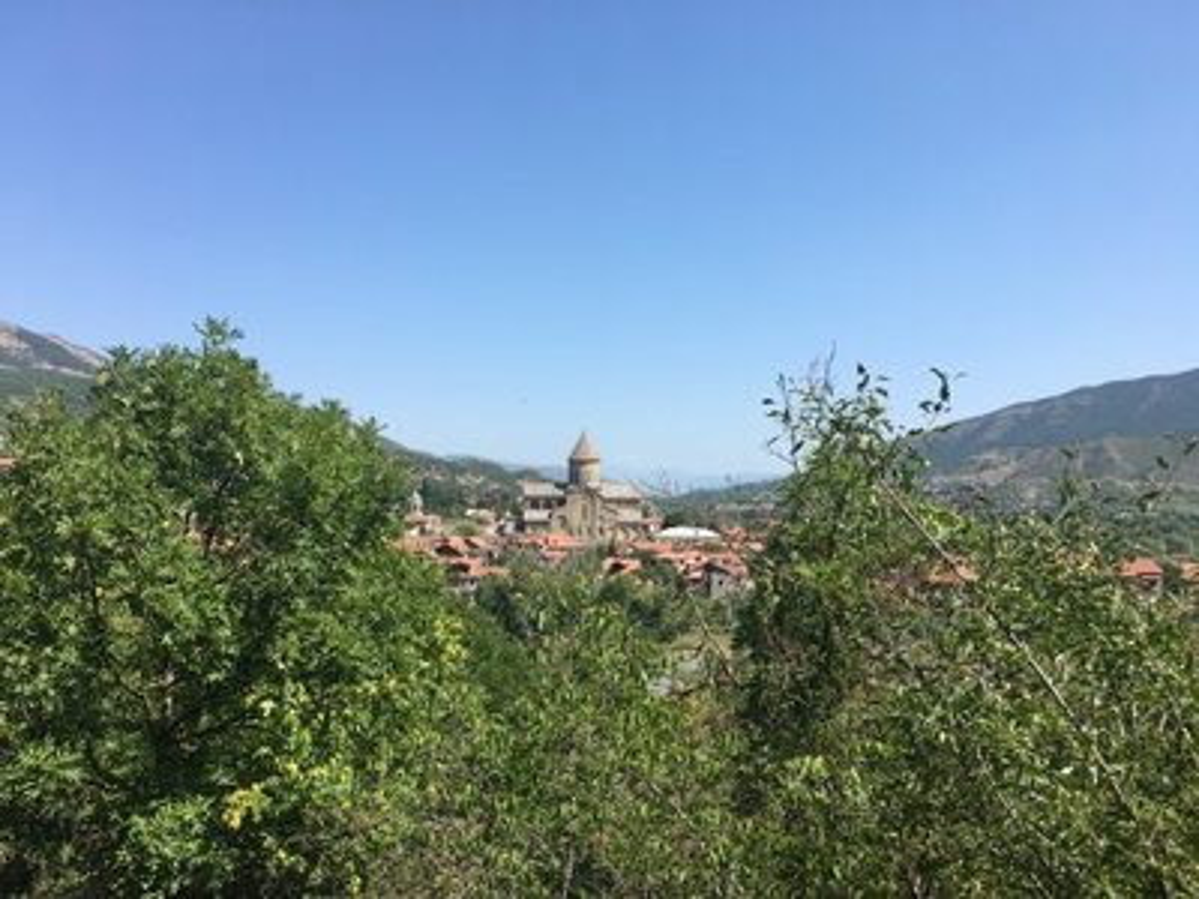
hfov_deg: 61.7
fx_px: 1004
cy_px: 450
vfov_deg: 48.2
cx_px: 600
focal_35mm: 29
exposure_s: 1/1241
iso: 25
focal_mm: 4.15
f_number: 2.2
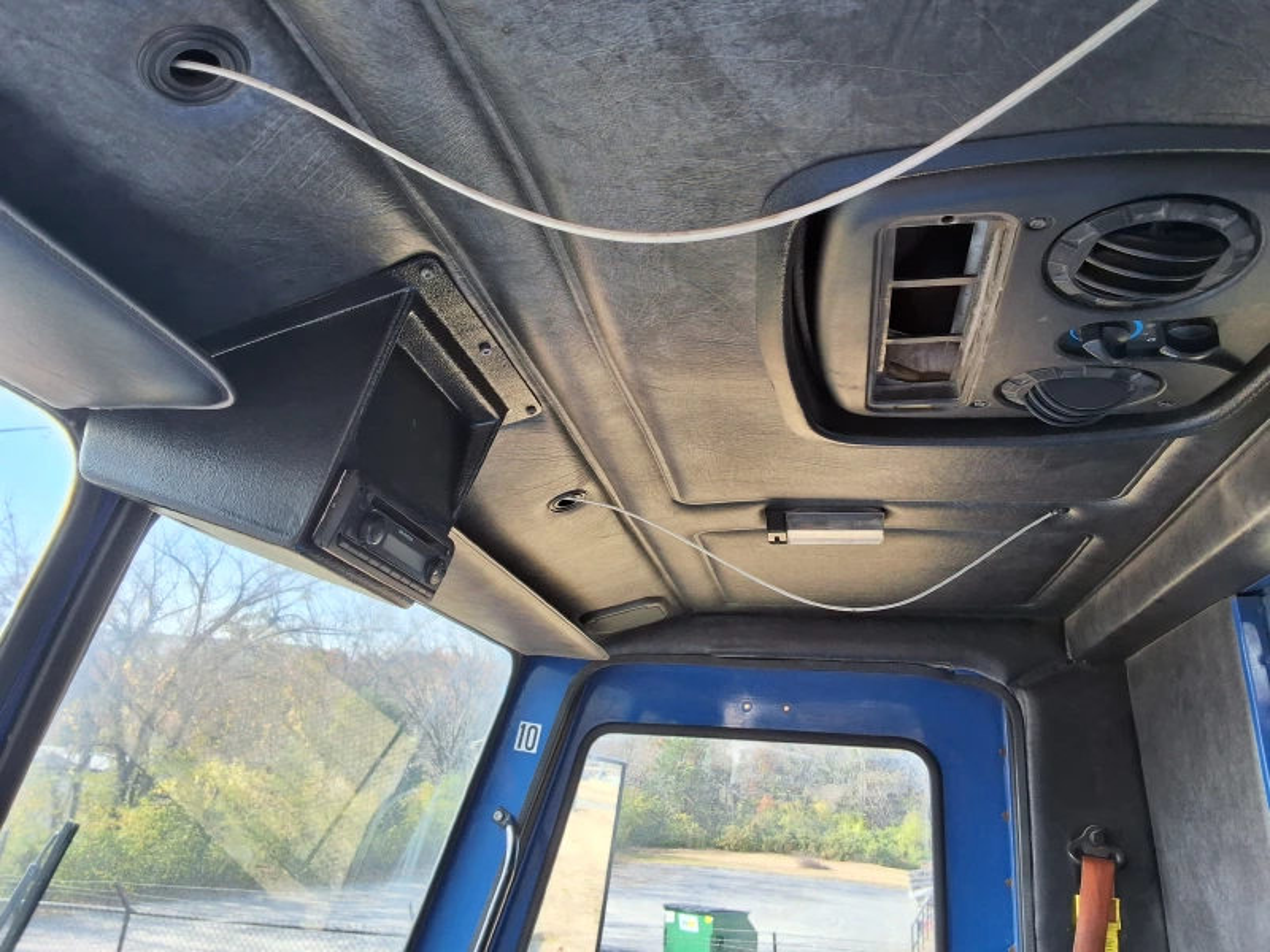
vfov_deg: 49.7
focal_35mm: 28
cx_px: 635
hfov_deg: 63.4
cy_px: 476
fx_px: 1027
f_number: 1.9
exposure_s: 1/171
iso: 32
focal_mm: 2.91
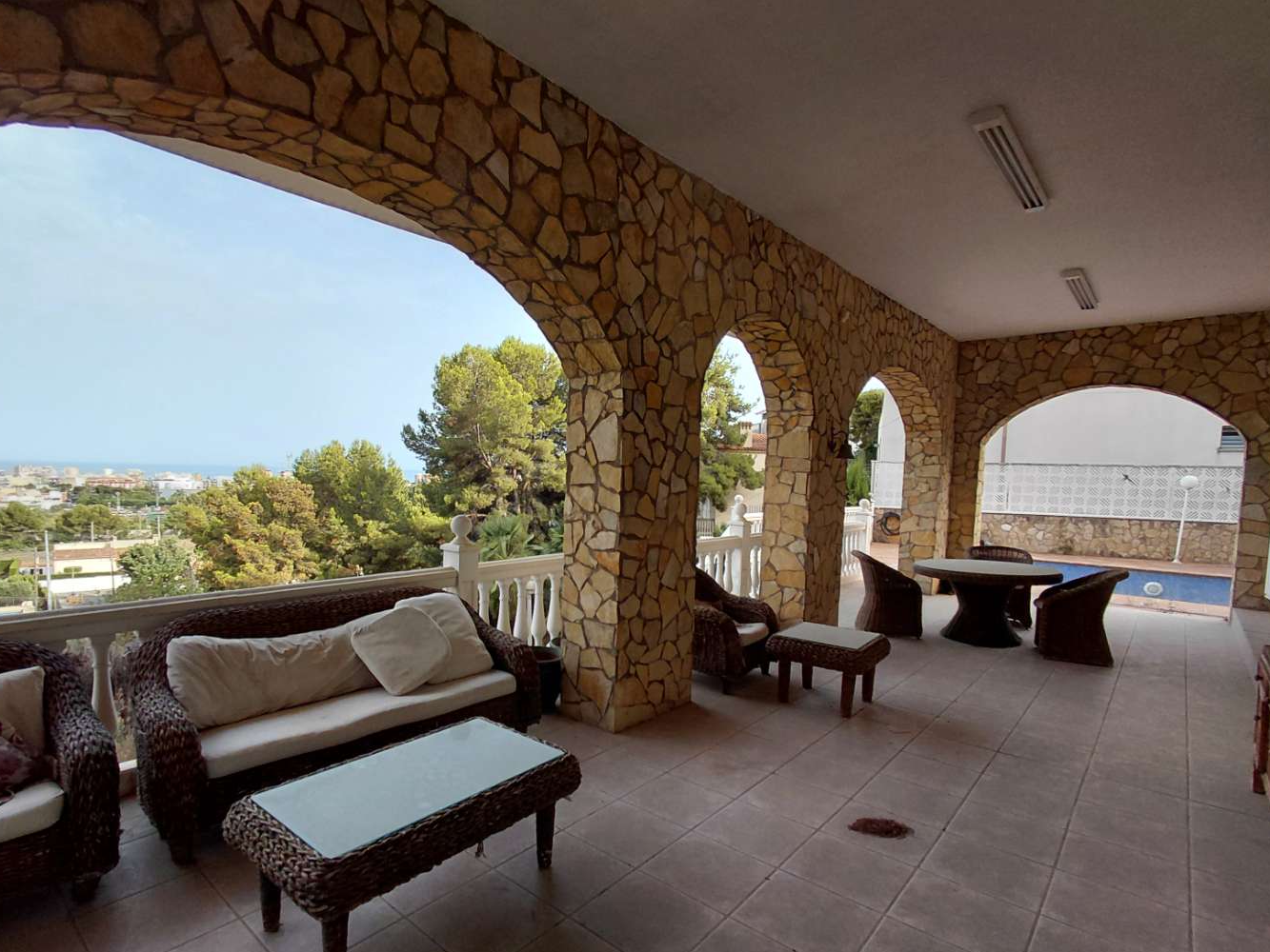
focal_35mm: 18
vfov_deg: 71.5
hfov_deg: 87.4
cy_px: 519
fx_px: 660
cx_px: 565
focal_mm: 1.64
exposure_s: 1/514
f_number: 2.2
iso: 40
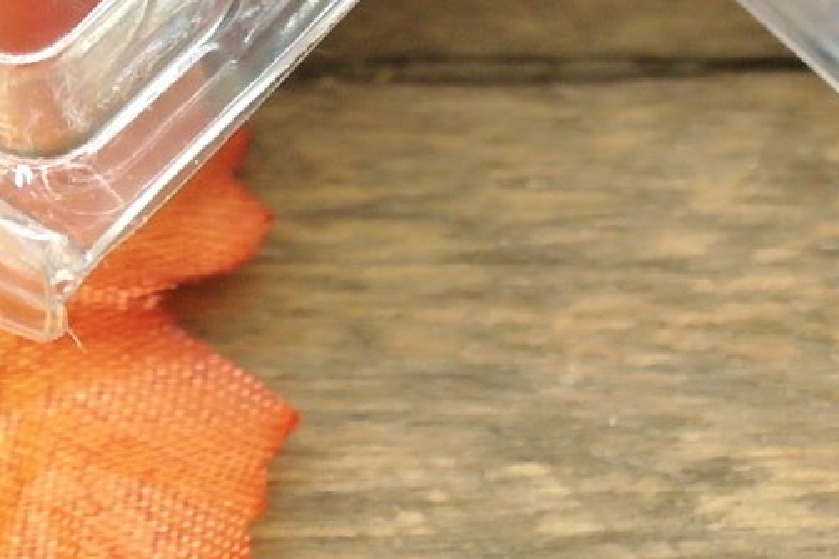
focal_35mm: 224
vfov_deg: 6.0
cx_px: 1336
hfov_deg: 8.9
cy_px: -434
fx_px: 5218
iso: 800
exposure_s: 1/320
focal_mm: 29
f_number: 5.6
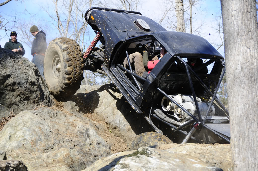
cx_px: 129
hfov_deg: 18.2
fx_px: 805
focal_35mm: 112
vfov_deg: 12.1
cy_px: 86
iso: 200
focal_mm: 75
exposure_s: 1/500
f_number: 5
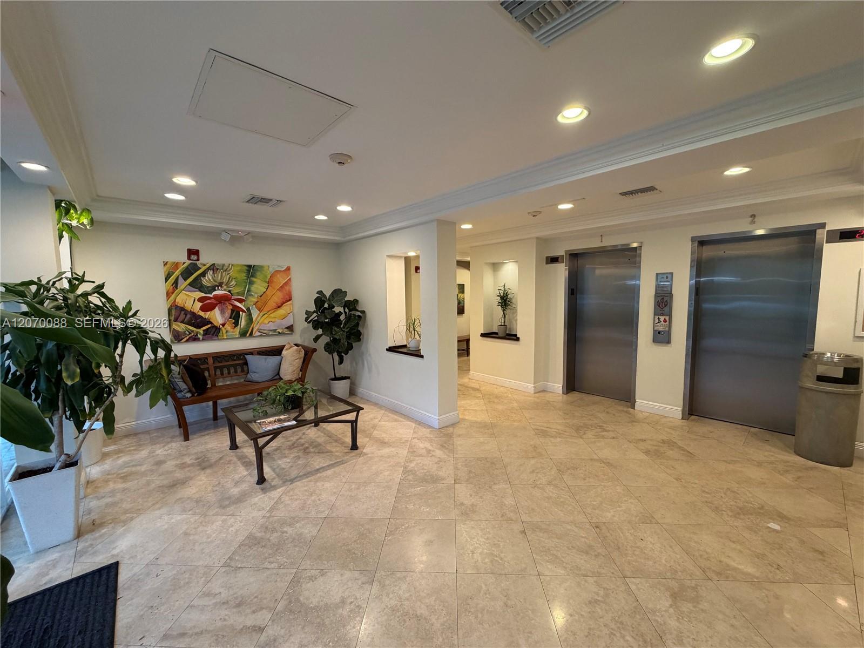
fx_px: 349
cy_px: 324
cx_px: 432
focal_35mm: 14
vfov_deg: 85.7
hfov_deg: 102.1
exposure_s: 1/60
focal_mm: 2.22
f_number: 2.2
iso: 250
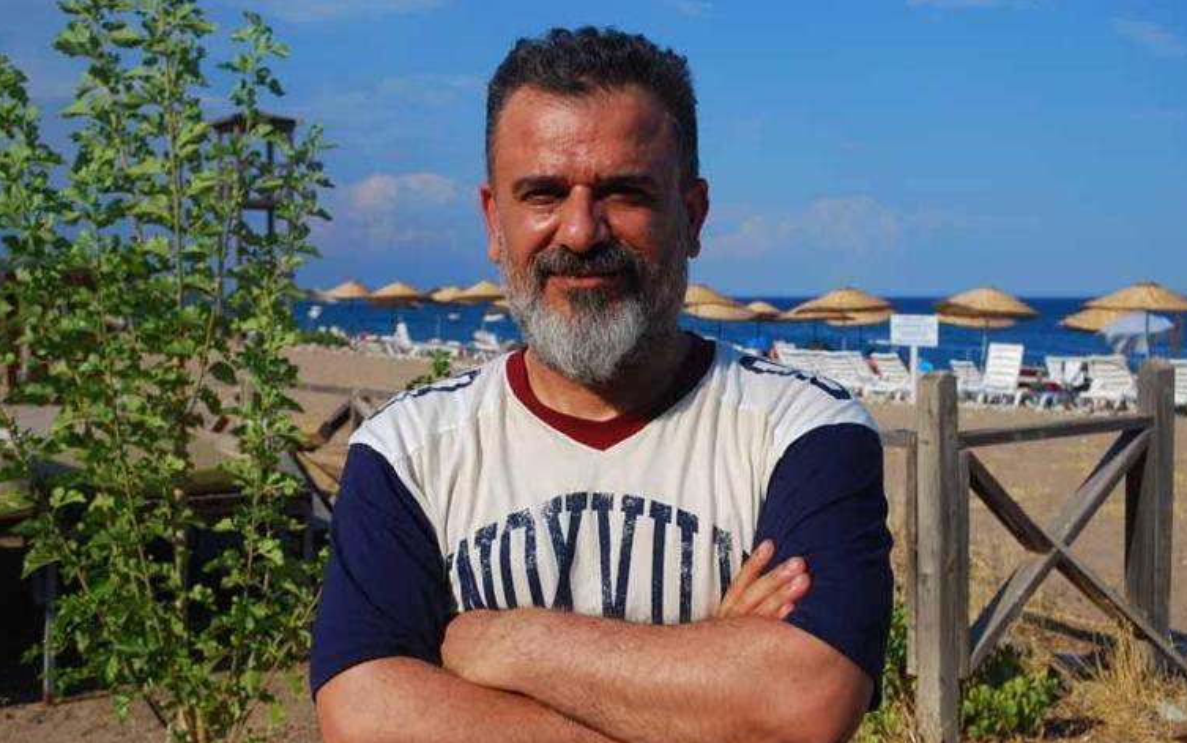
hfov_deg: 41.4
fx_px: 1570
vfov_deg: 26.6
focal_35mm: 49
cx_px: 602
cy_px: 379
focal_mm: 31
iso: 100
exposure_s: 1/500
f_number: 6.3
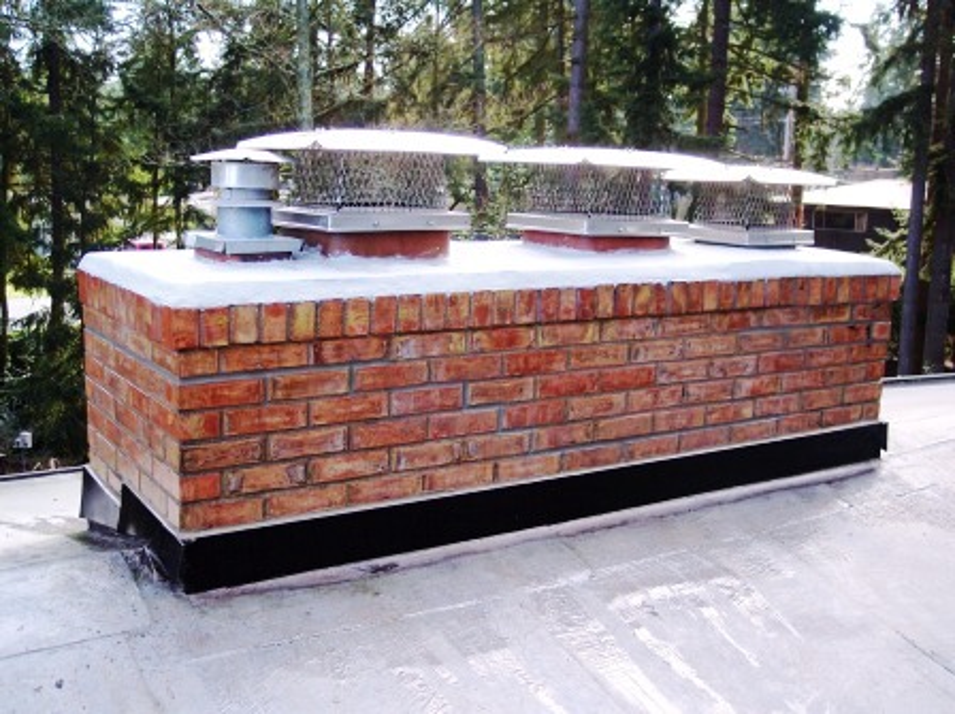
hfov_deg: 49.0
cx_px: 478
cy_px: 357
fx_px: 1047
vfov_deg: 37.7
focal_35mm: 38
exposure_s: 1/180
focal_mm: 8
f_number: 2.8
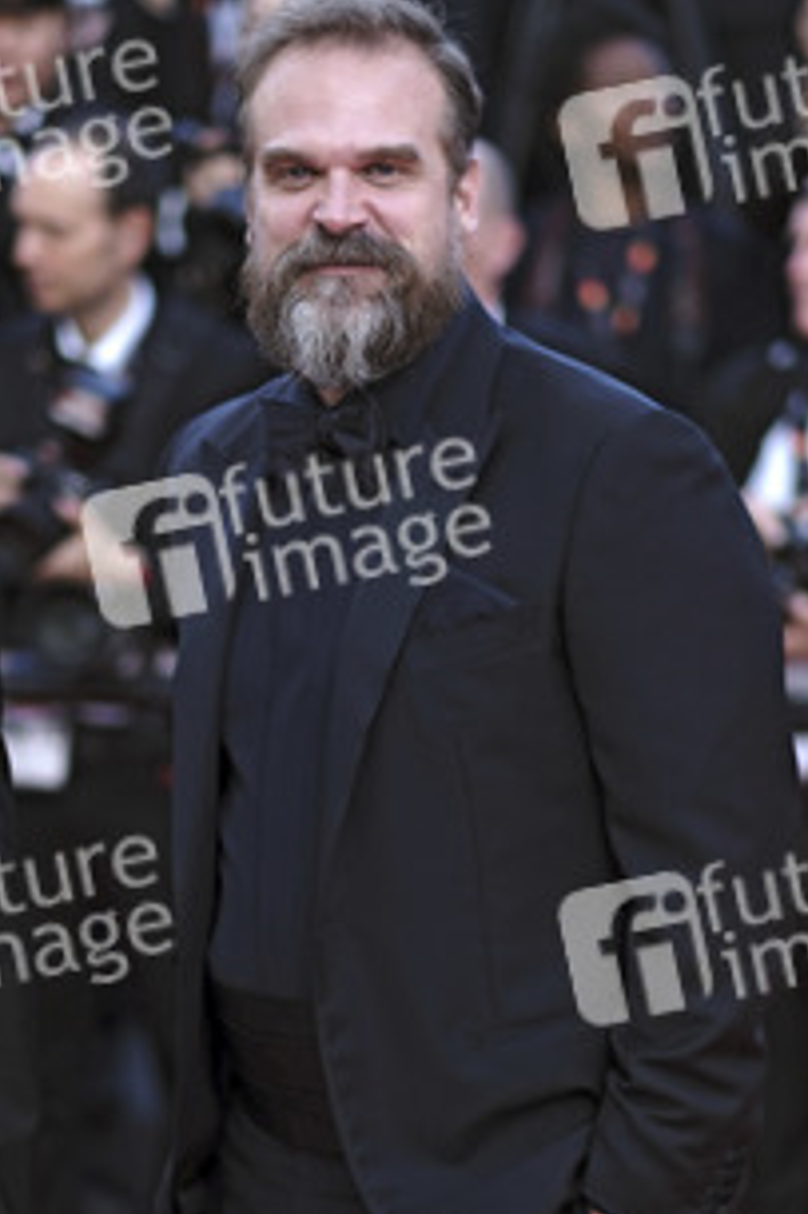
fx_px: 3707
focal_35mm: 110
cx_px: 402
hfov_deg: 12.4
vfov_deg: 18.6
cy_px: 732
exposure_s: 1/640
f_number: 1.2
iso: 80
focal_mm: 56
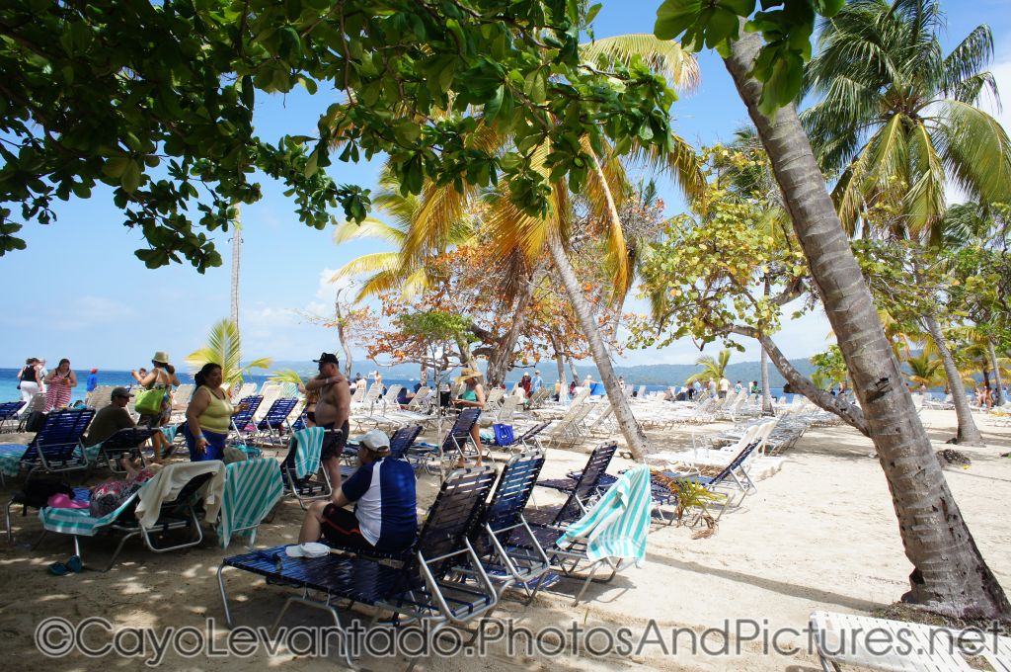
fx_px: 673
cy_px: 336
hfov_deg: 73.8
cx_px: 506
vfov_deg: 53.0
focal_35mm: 24
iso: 200
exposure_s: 1/250
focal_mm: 16
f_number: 13
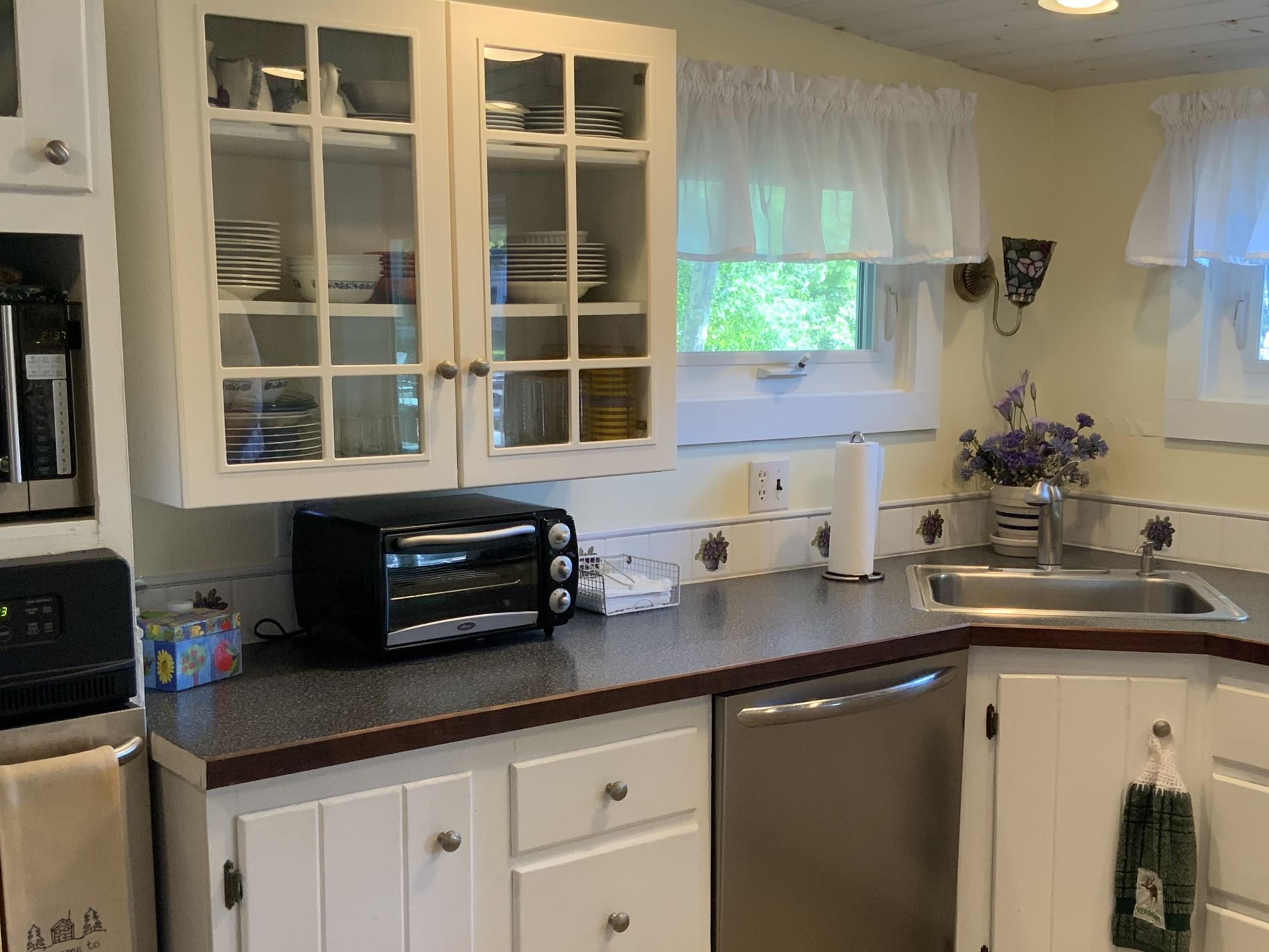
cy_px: 574
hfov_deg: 42.0
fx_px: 1650
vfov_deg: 32.1
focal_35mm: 45
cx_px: 707
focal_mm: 3
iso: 100
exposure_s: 1/60
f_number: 1.8
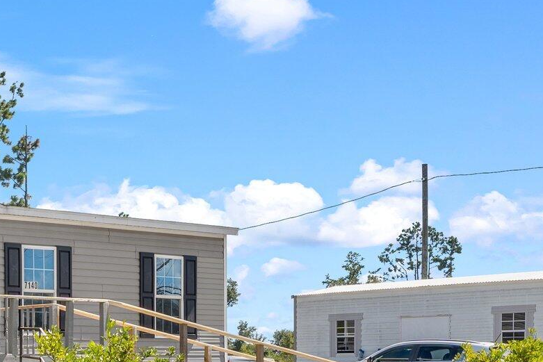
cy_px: 371
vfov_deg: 17.5
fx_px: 1146
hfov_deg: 23.9
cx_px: -132
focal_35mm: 76
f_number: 10
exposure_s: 1/80
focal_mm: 19.4
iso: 100
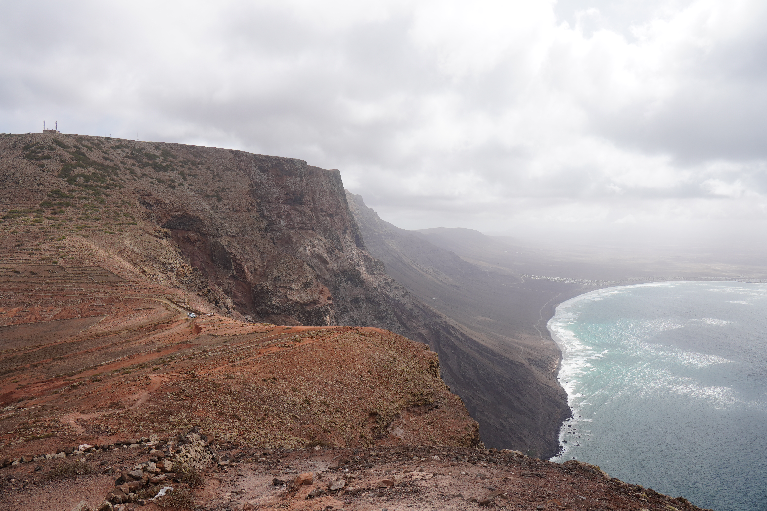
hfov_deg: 70.4
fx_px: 543
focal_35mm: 26
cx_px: 384
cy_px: 256
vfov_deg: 50.4
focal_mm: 17
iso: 100
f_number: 5
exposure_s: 1/800
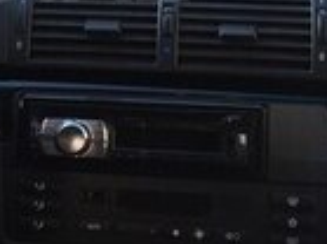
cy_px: -34
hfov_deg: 13.9
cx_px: -52
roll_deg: -1.2
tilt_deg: -7.7
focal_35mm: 138
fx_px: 1302
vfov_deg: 10.6
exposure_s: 1/127
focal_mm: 4.15
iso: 32
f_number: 2.2
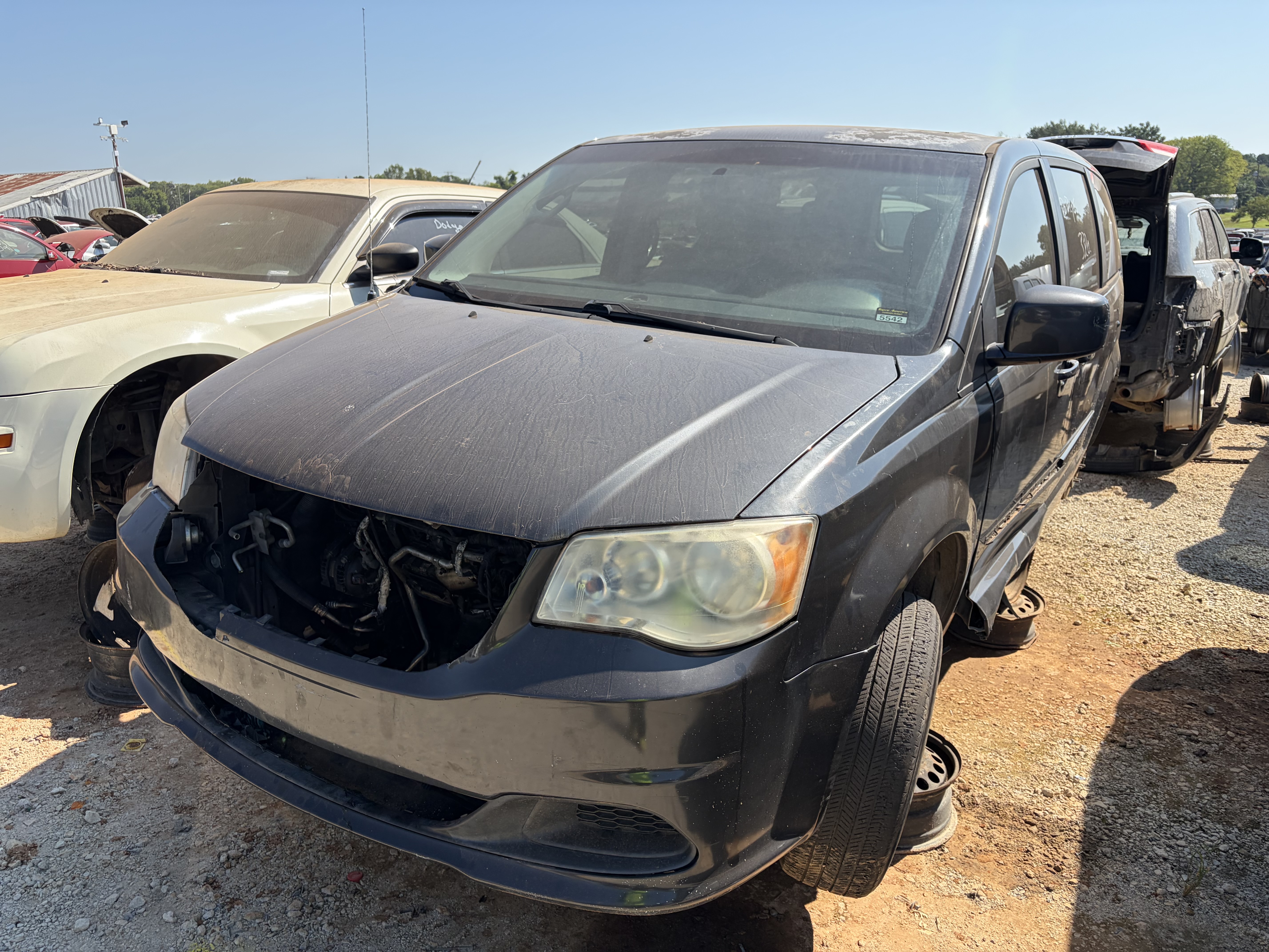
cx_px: 634
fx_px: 953
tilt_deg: -13.7
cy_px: 476
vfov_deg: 53.1
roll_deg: +0.3
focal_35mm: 26
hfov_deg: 67.3
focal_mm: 5.96
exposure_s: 1/2538
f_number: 1.6
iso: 64
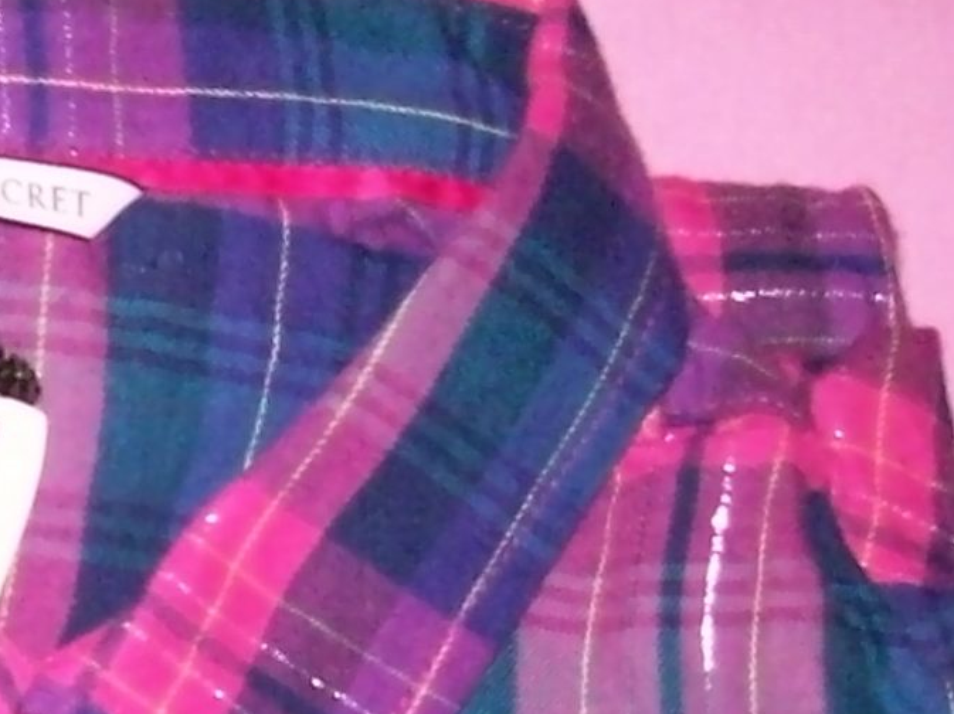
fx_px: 3774
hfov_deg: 13.3
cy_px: 800
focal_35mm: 137
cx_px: -641
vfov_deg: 10.7
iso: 160
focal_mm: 6
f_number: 2.7
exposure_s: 1/64
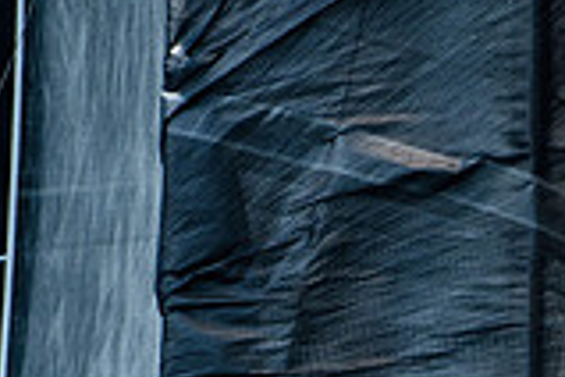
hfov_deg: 0.9
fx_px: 34400
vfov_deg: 0.6
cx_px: 721
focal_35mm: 2192
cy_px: 493
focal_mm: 400
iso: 400
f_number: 5
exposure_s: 1/2000
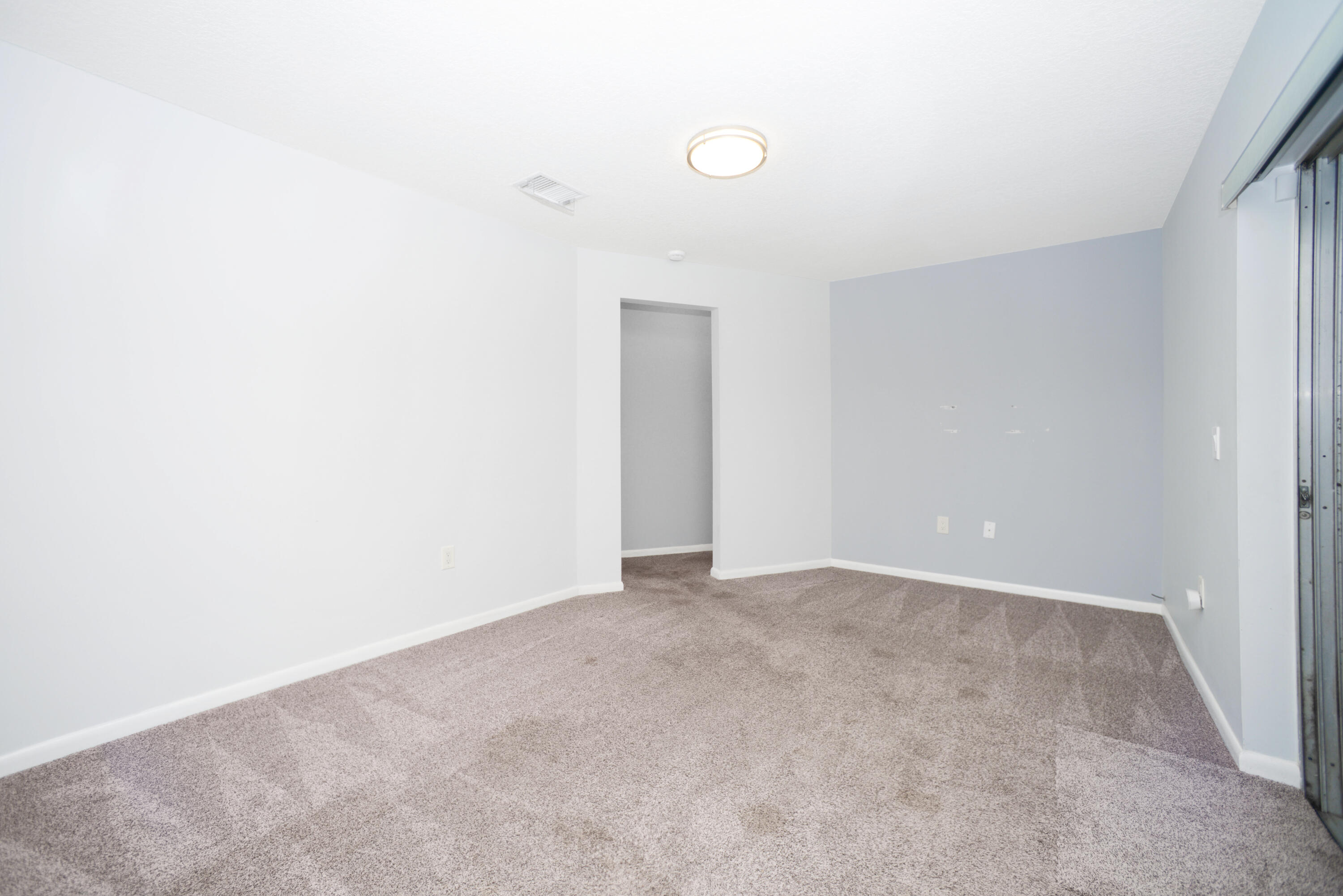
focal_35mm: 14
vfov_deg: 81.2
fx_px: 522
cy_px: 448
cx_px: 672
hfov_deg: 104.2
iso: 100
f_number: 4
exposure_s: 1/45
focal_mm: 14
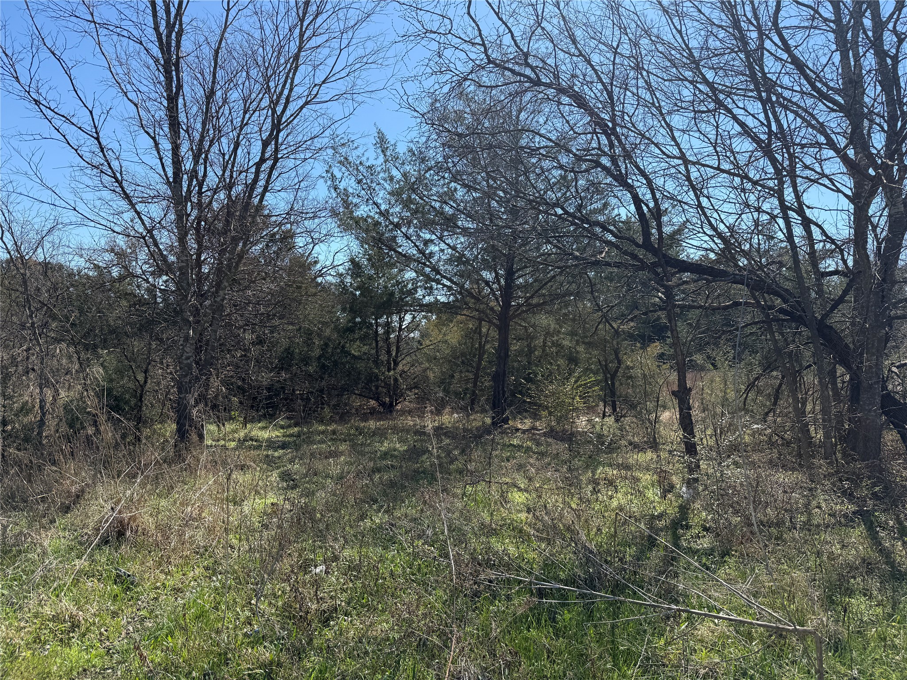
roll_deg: -2.1
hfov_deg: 71.6
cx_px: 454
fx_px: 629
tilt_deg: +2.2
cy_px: 340
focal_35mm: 24
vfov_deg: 56.8
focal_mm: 6.76
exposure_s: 1/3021
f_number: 1.78
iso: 80
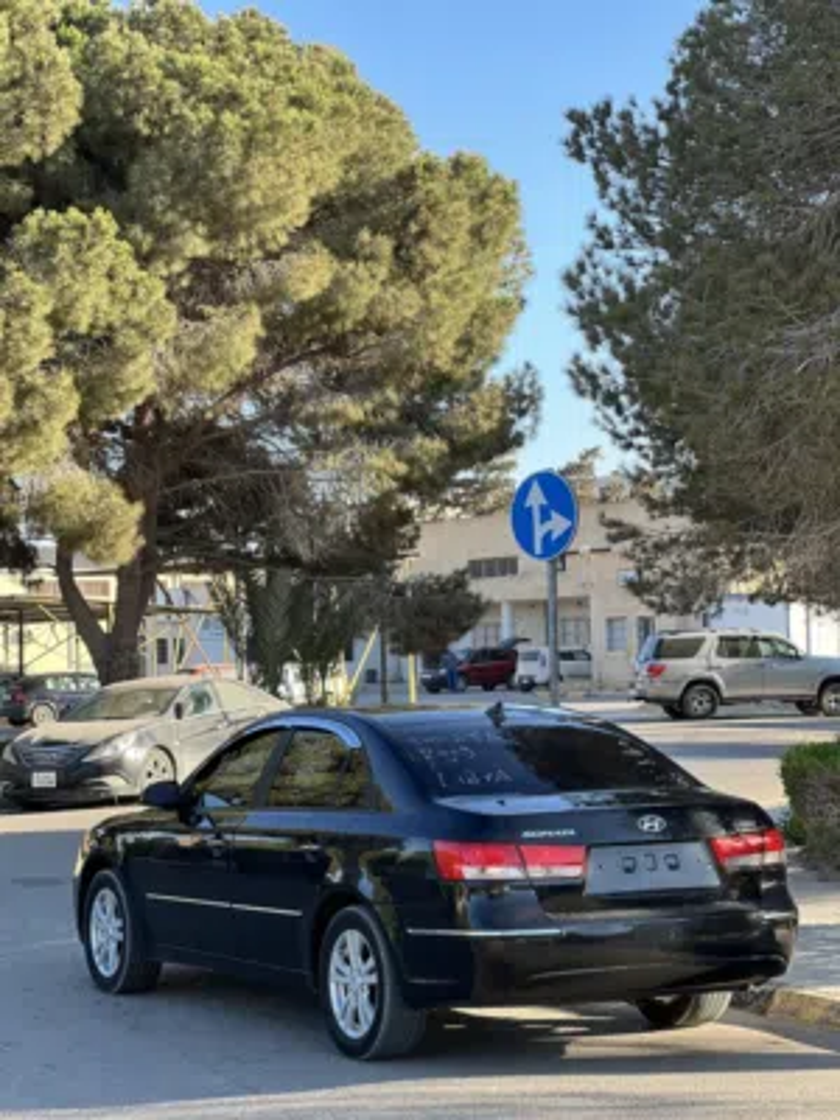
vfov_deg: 25.3
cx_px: 420
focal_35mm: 77
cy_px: 560
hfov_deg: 19.1
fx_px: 2491
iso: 25
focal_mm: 9
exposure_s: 1/121
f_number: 2.8
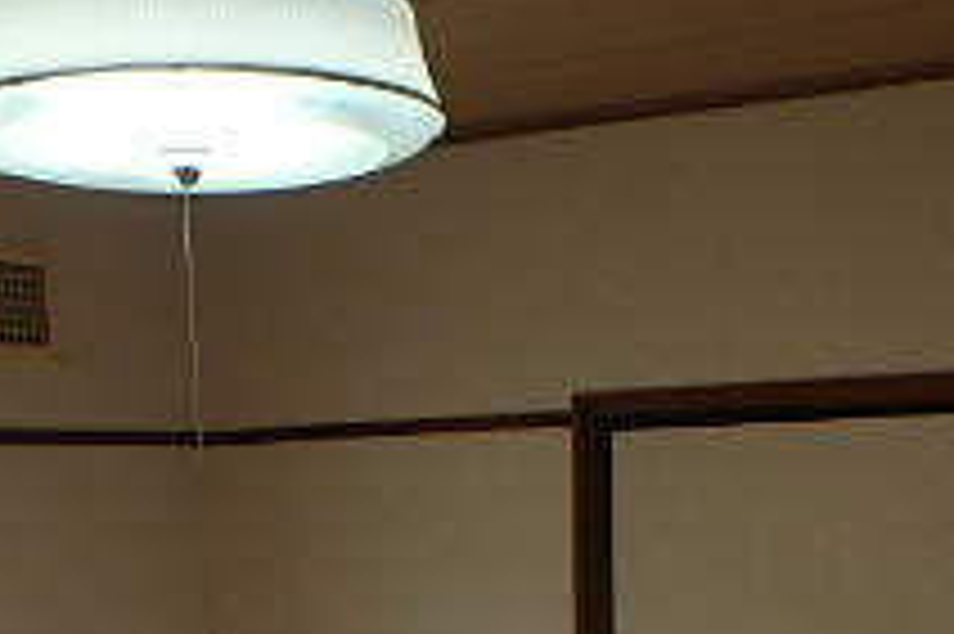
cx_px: 418
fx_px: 1748
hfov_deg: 30.5
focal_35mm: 66
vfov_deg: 17.8
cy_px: 1025
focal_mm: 3.7
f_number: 3.5
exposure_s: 1/60
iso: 125
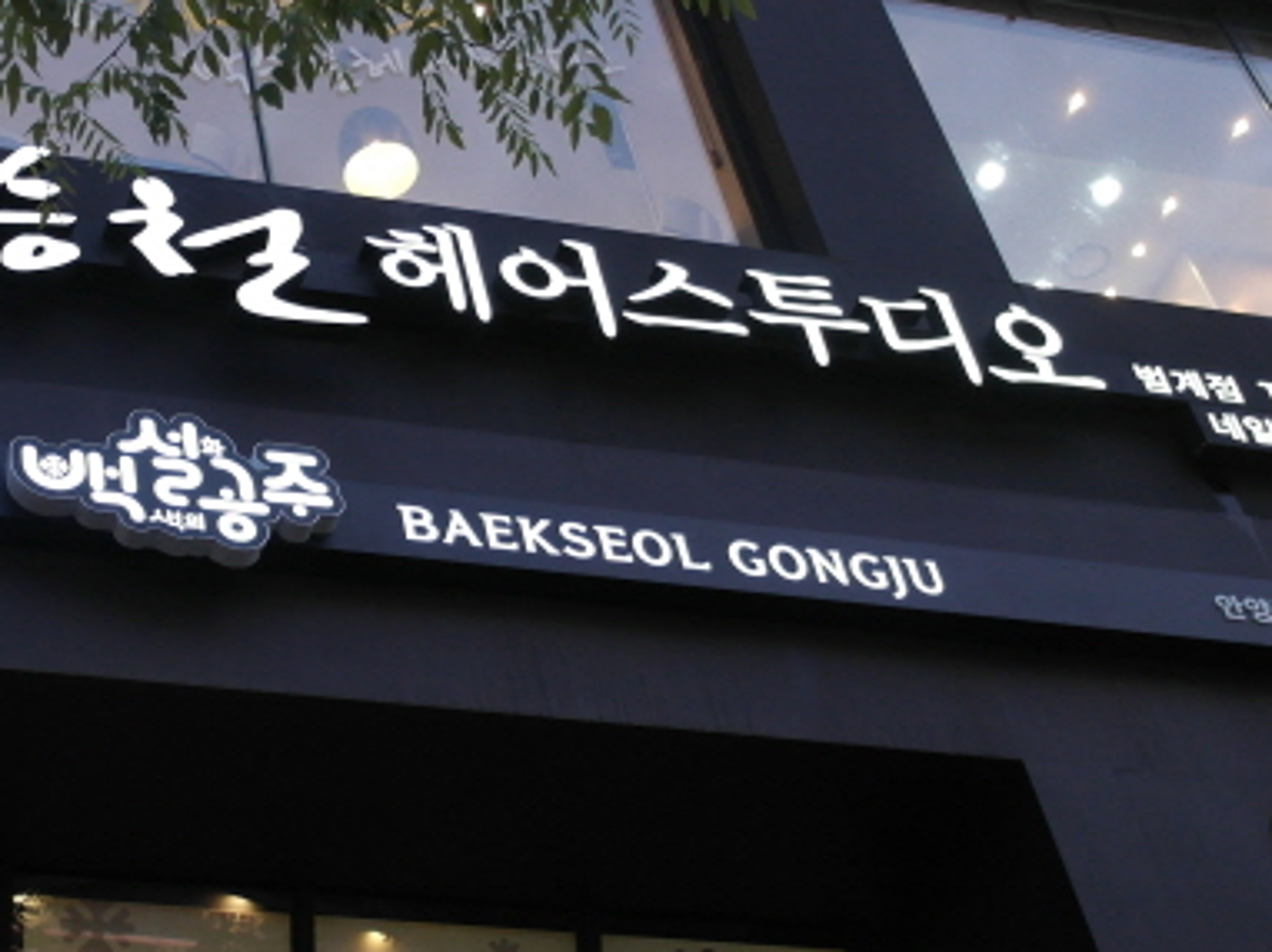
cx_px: 190
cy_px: 366
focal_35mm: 68
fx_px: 2497
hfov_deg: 27.8
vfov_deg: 21.6
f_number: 3.5
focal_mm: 20
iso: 400
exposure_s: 1/80
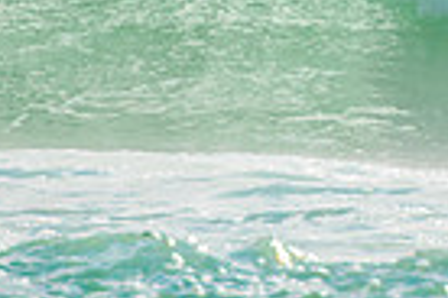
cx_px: 510
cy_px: -105
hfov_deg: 0.8
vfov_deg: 0.5
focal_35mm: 2526
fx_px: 31432
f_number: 5.6
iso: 280
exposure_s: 1/2000
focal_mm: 400
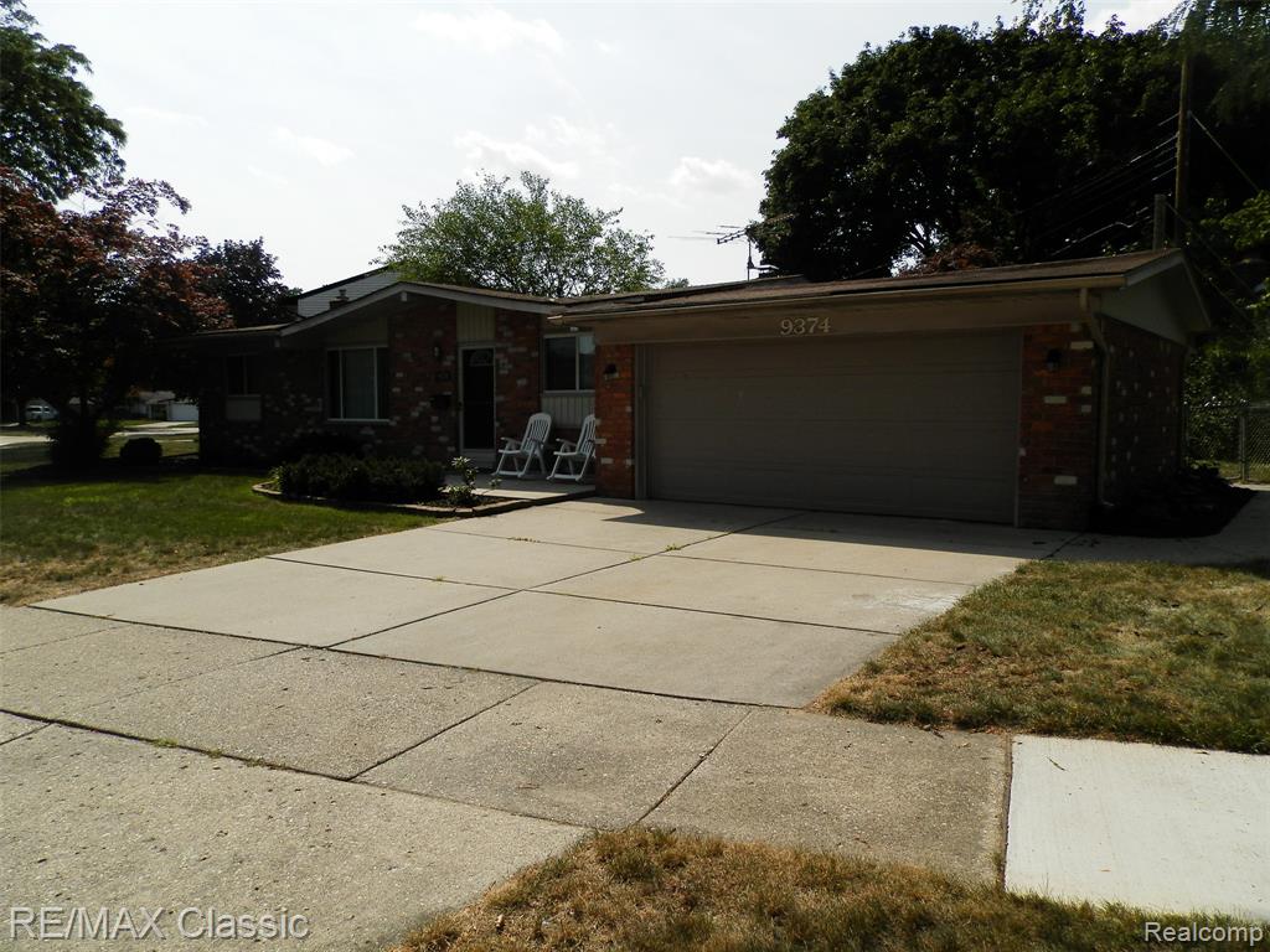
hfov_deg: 69.4
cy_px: 476
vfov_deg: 54.9
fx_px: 917
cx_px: 635
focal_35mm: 25
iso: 80
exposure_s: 1/200
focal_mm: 4.5
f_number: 8.7
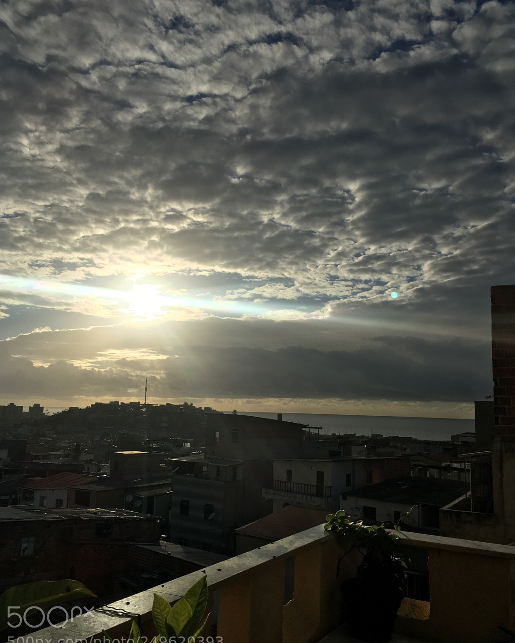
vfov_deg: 54.2
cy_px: 304
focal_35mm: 33
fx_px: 629
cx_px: 259
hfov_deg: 44.6
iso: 25
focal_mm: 4.15
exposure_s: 1/9615
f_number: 2.2
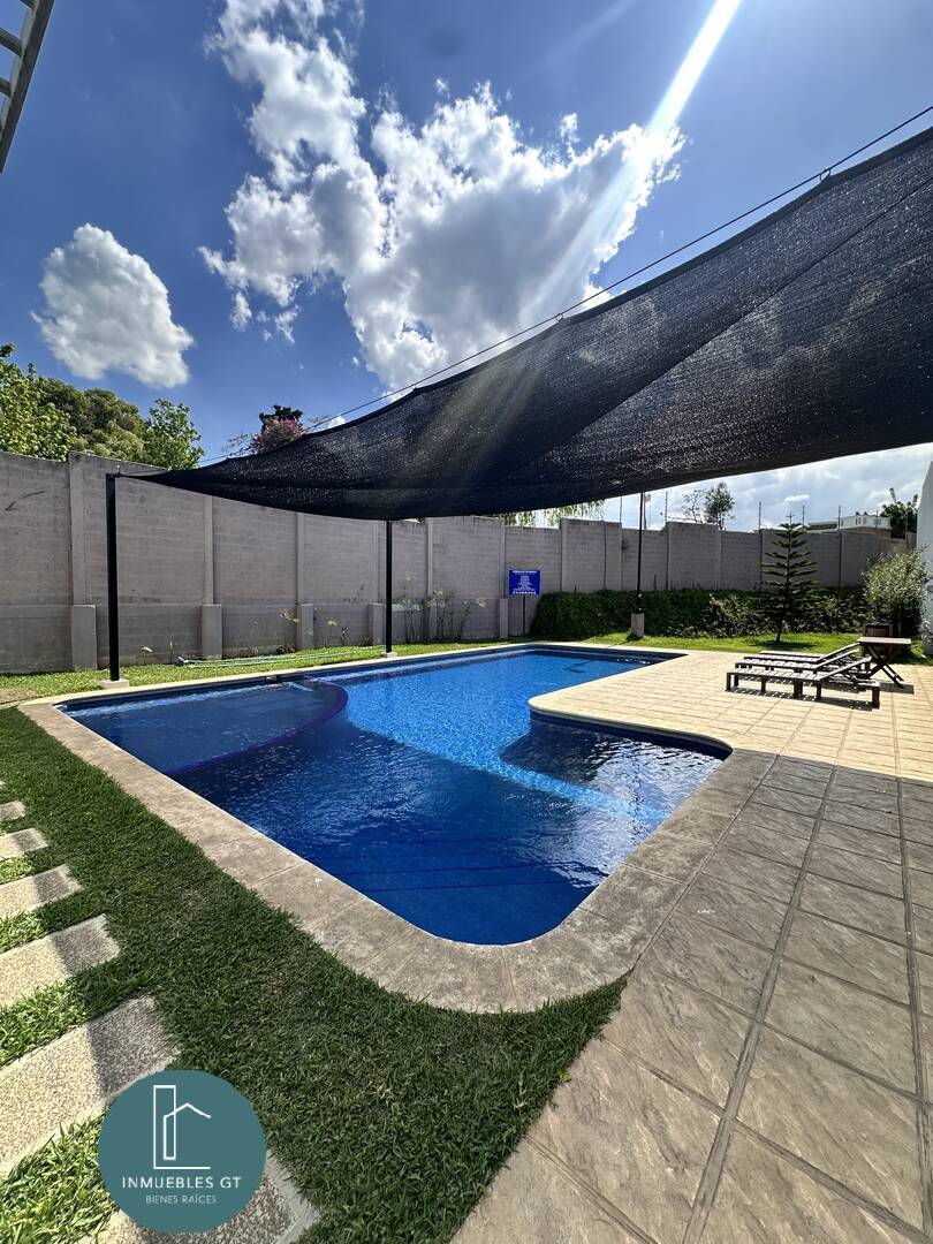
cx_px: 466
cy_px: 622
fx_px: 503
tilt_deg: -1.0
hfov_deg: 85.7
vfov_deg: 102.1
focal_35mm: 14
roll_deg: -0.2
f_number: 2.2
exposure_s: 1/1033
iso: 40
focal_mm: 2.22
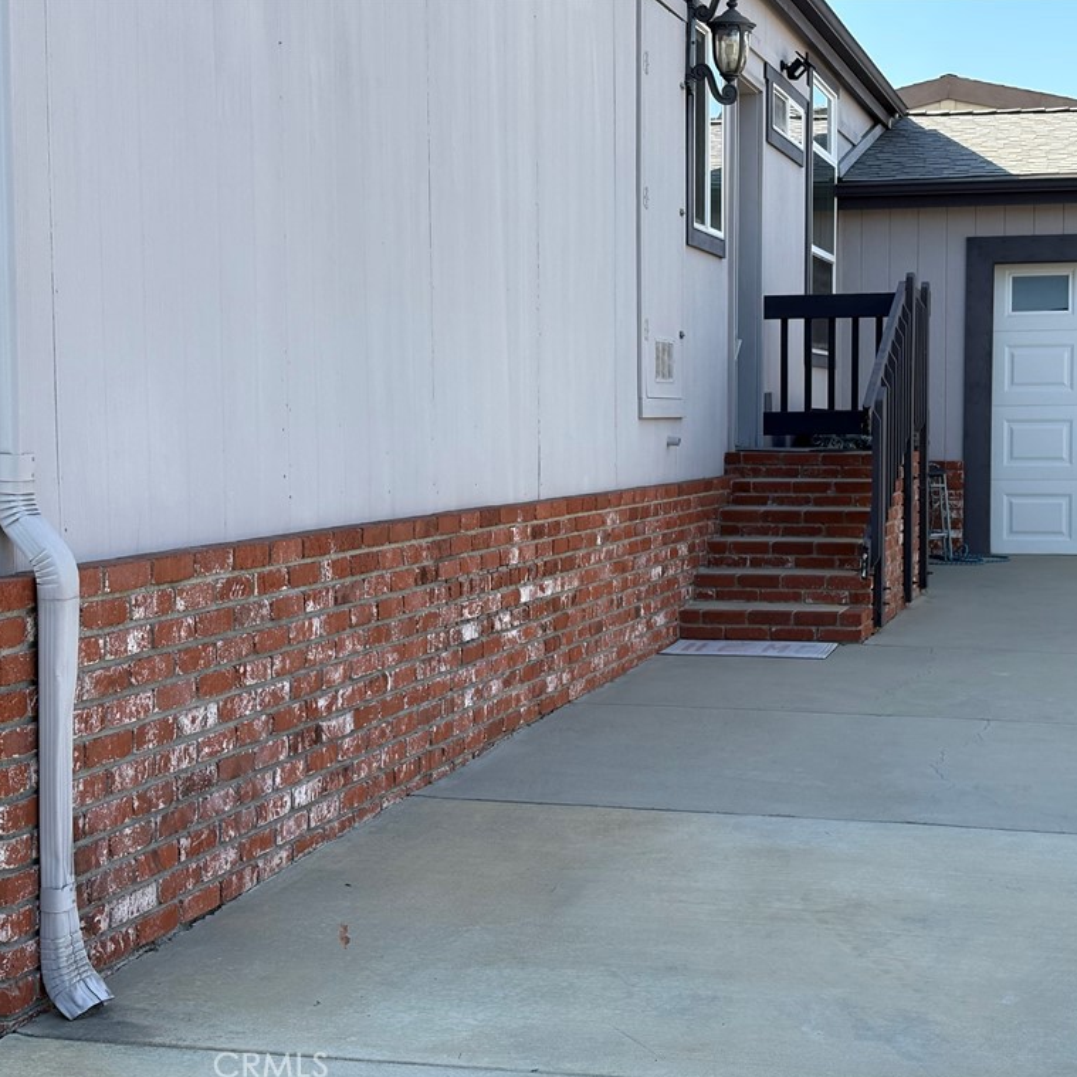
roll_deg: +0.3
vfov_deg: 27.7
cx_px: 677
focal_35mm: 62
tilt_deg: -3.5
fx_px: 2182
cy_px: 541
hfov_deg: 27.6
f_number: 1.6
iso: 50
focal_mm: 5.96
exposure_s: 1/1263
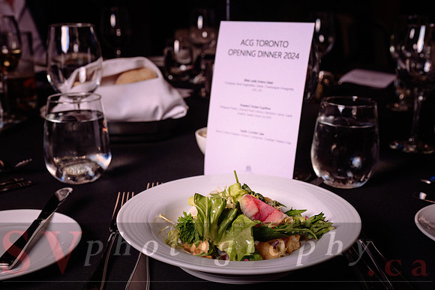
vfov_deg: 31.1
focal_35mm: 43
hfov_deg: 45.2
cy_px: 140
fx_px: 522
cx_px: 220
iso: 800
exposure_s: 1/100
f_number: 7.1
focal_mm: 39
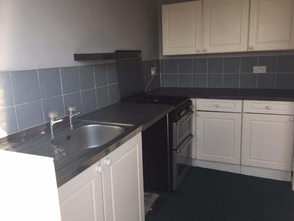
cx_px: 147
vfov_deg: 48.2
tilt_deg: -12.2
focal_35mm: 29
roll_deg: +2.5
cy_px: 110
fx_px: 246
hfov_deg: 61.7
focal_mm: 4.15
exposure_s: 1/311
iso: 32
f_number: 2.2
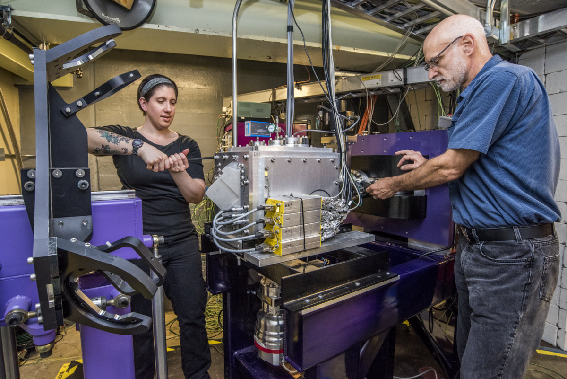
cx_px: 284
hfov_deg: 90.0
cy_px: 190
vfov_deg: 67.4
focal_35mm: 18
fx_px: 284
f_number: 5.6
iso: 1600
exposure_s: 1/100
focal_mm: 18
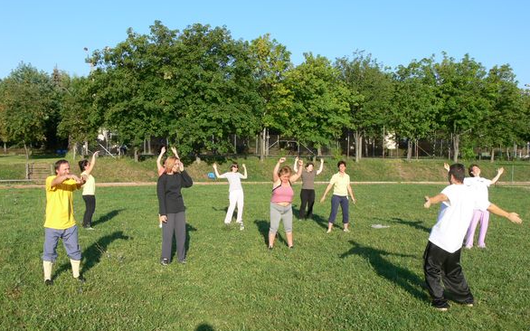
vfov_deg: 33.5
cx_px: 267
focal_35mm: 38
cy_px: 200
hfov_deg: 51.6
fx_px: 549
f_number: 5.6
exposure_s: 1/200
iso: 80
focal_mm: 7.4
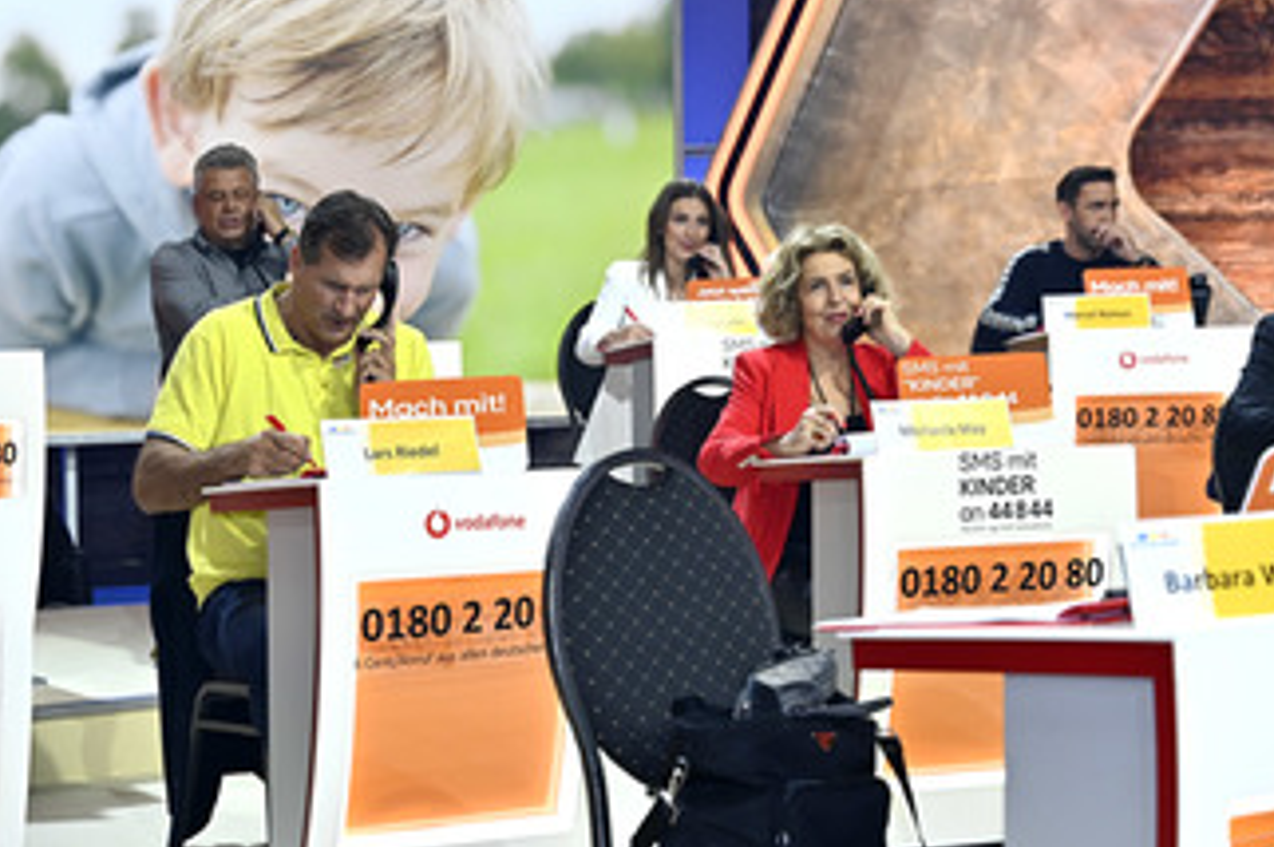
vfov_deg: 19.4
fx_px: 2475
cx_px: 469
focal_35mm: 70
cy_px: 439
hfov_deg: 28.8
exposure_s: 1/200
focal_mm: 50
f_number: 4
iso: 1000
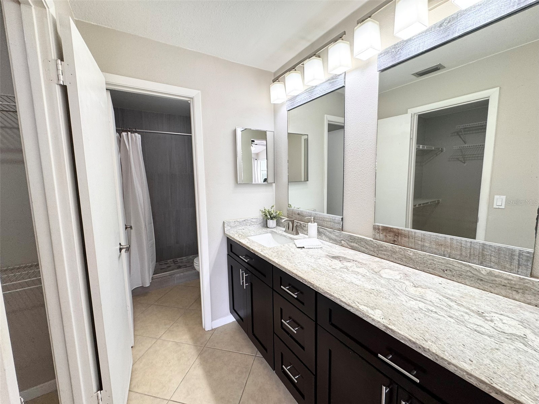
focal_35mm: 14
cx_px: 270
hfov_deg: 102.1
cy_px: 202
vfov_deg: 85.7
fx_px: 218
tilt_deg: -6.0
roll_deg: +1.3
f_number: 2.2
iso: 100
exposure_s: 1/120
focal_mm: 2.22
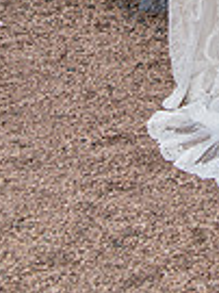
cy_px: -187
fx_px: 946
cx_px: 282
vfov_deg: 15.7
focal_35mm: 112
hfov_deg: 12.8
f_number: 5
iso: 80
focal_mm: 35
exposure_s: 1/250
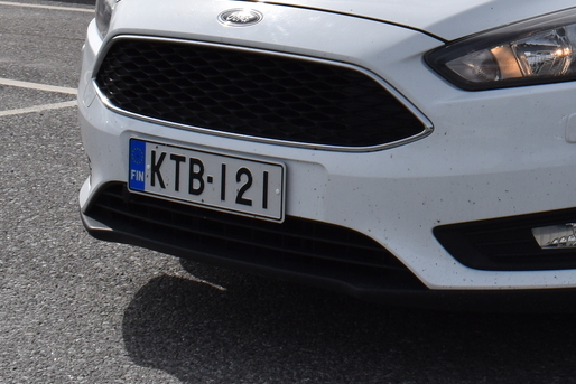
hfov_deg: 18.6
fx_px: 1664
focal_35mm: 104
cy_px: -135
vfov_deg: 12.7
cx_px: 682
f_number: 9.5
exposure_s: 1/1000
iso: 200
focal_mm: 22
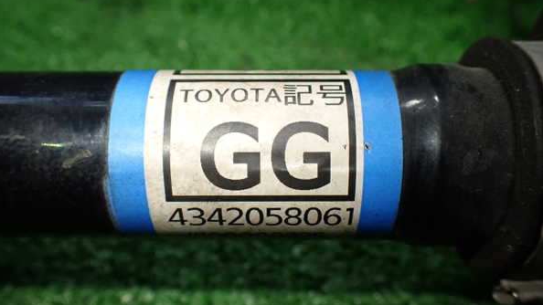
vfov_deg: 35.6
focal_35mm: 33
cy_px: 165
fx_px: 475
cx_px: 270
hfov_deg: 59.5
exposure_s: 1/125
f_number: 2.3
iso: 250
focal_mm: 5.4
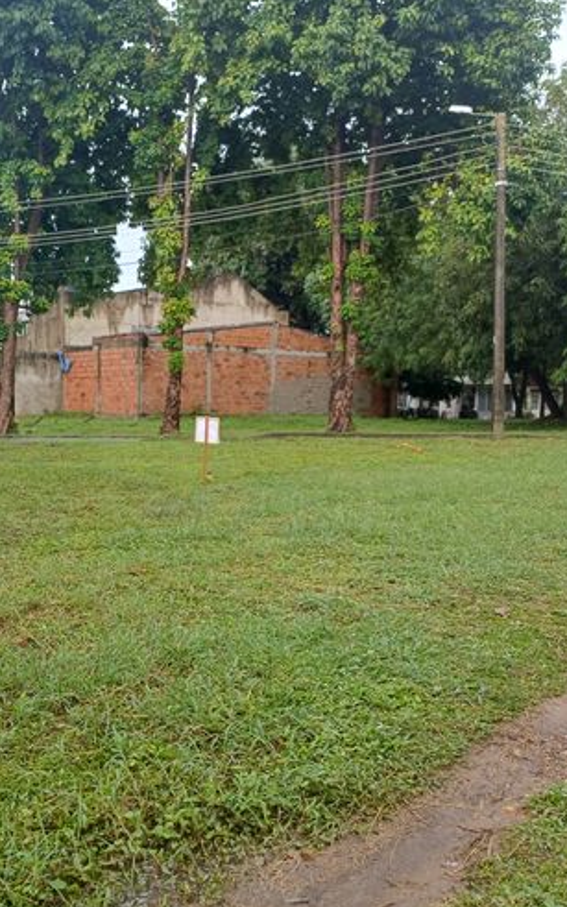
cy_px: 458
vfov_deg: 54.0
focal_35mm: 36
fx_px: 890
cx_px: 171
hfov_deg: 34.9
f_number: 1.8
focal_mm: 4.65
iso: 50
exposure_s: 1/382
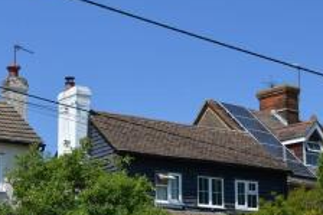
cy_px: 165
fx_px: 744
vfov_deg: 16.3
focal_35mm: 83
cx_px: 26
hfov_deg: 23.8
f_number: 8
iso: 100
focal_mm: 26
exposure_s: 1/250
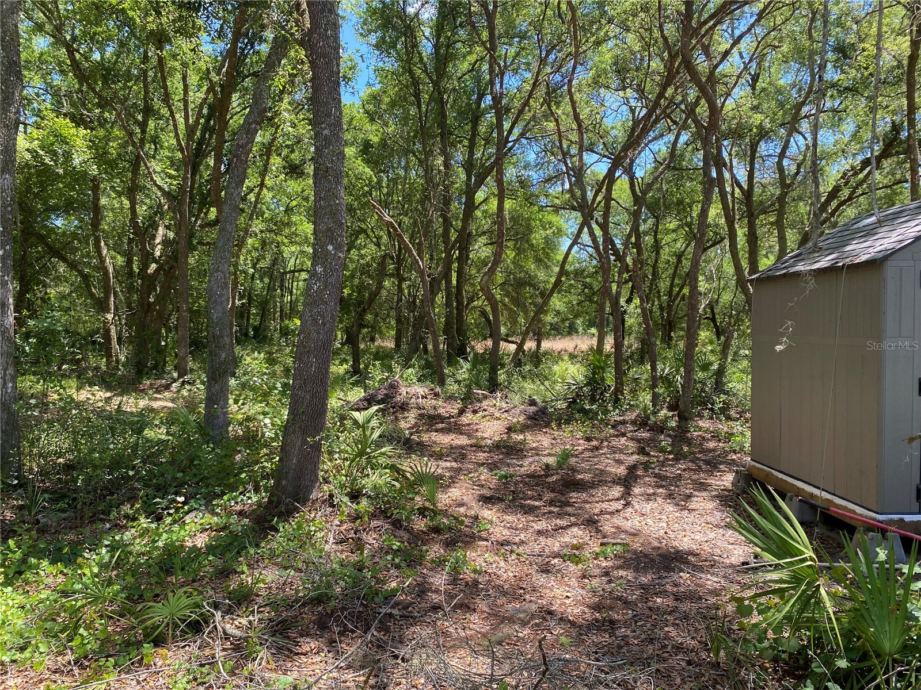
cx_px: 460
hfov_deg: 67.3
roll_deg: -0.1
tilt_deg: -2.4
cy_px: 345
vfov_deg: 53.1
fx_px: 692
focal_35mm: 26
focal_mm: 4.25
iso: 32
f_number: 1.8
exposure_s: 1/431
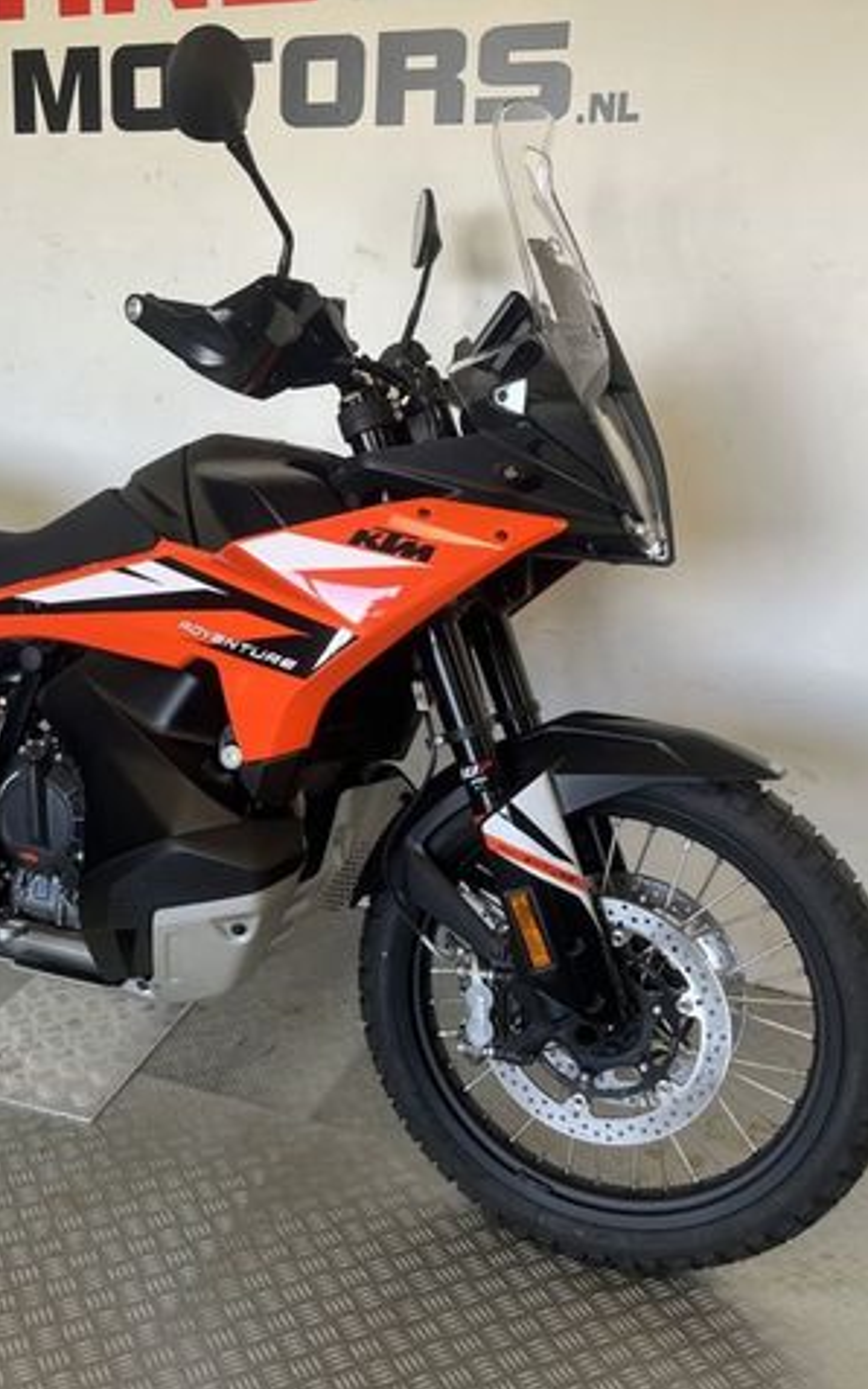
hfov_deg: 34.0
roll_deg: -0.7
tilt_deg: -17.7
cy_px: 696
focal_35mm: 37
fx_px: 1401
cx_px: 271
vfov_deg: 52.8
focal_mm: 5.1
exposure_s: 1/100
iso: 80
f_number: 1.6
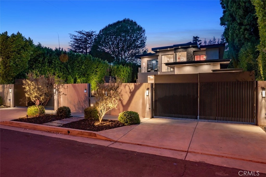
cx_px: 133
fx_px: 177
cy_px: 88
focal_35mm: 24
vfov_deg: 53.1
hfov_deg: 73.8
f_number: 11
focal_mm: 24
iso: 640
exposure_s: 1
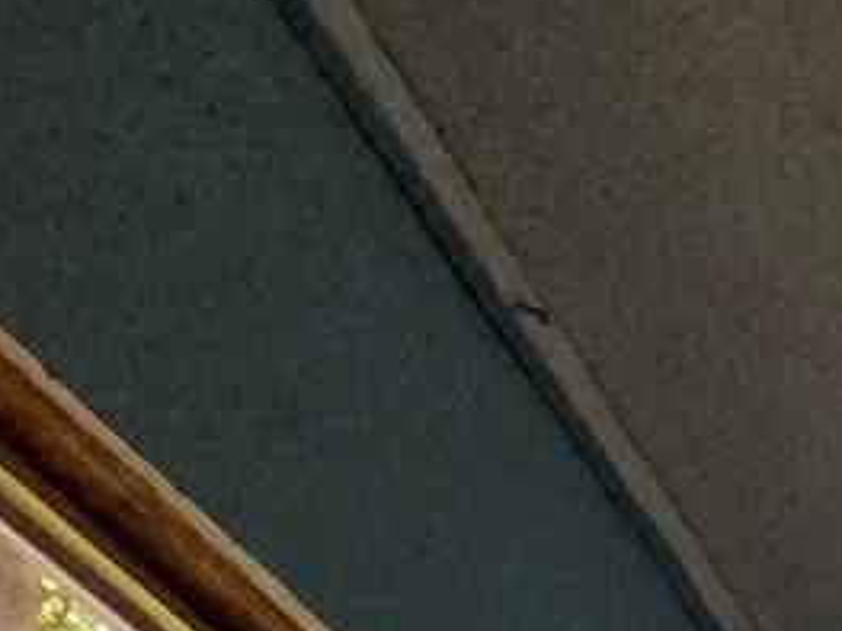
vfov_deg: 11.7
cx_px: 2193
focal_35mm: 79
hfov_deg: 13.7
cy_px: 1819
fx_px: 1921
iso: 1600
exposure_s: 1/60
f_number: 2.2
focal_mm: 2.2
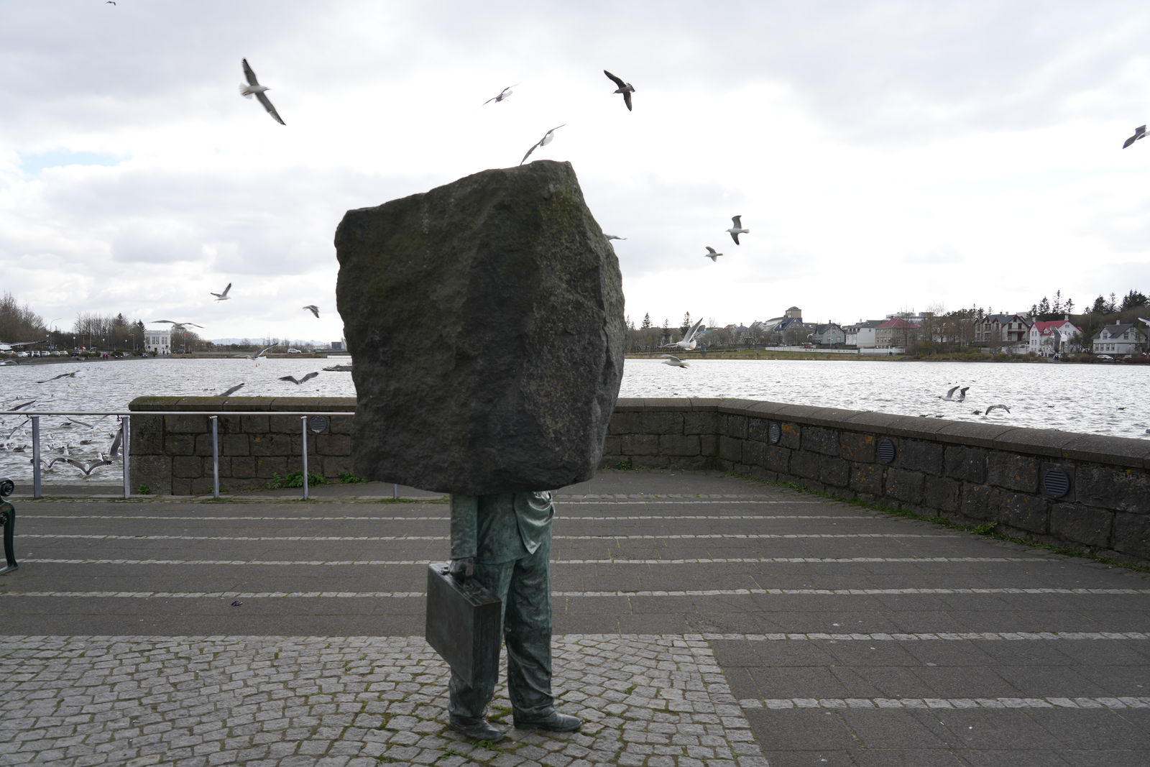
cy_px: 384
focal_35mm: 25
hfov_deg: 71.5
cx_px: 575
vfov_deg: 51.3
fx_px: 799
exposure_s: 1/160
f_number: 6.3
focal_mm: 25
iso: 100
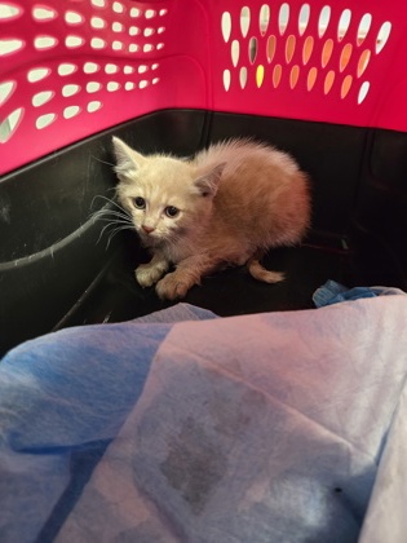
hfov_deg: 58.9
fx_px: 361
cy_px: 272
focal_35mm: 23
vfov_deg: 73.9
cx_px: 204
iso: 1250
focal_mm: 5.4
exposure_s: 1/60
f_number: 1.8
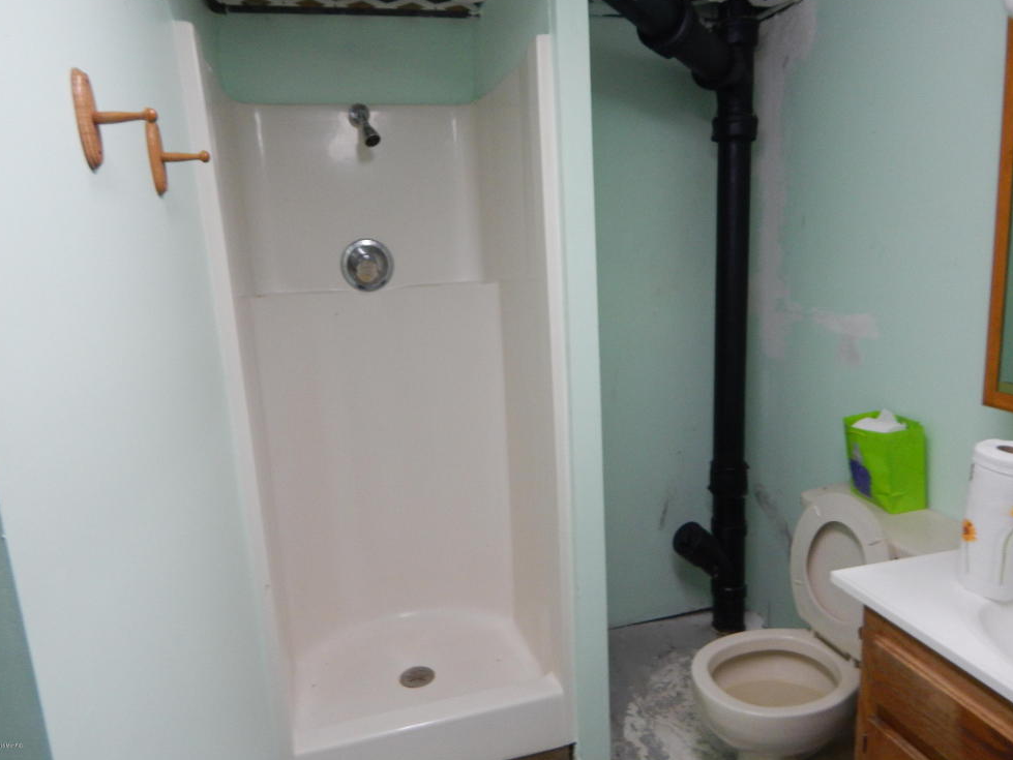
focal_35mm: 23
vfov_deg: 58.9
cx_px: 519
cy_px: 373
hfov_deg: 73.9
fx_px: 673
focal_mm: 4
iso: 280
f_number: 3
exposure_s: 1/30
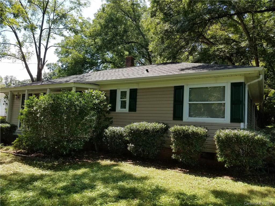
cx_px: 138
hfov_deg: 67.3
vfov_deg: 53.1
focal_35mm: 26
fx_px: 207
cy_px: 103
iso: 50
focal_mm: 4.2
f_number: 1.7
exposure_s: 1/906
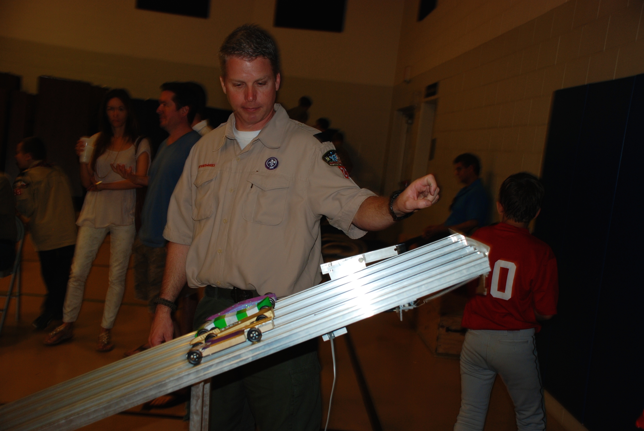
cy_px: 216
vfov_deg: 29.0
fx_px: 833
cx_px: 322
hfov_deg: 42.3
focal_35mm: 46
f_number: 4.2
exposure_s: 1/60
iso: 200
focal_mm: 31
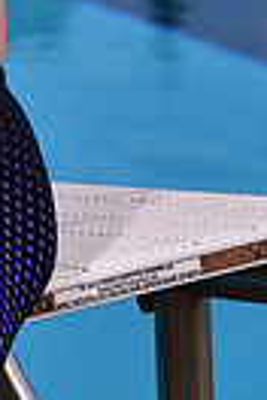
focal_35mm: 659
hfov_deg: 2.1
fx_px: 7331
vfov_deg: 3.1
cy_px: -315
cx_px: -205
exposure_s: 1/250
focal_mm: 150
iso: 80
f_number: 6.3
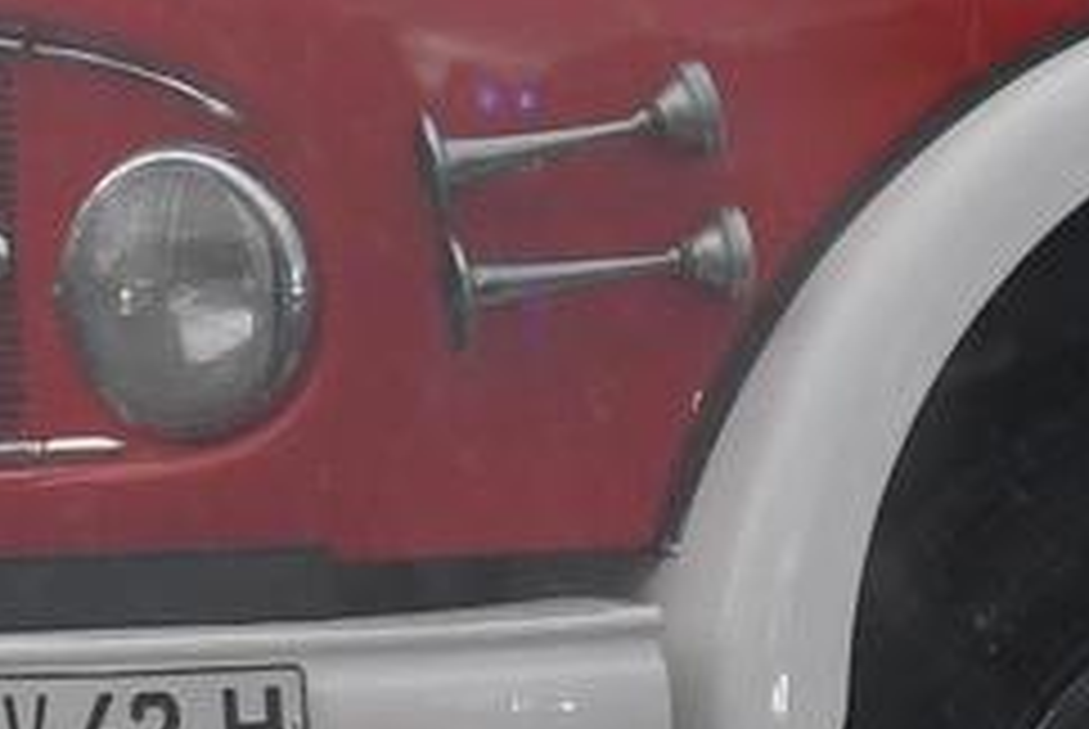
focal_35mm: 594
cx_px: 3078
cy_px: 207
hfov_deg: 3.4
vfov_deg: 2.3
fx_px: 17990
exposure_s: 1/320
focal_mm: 50
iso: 800
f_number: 9
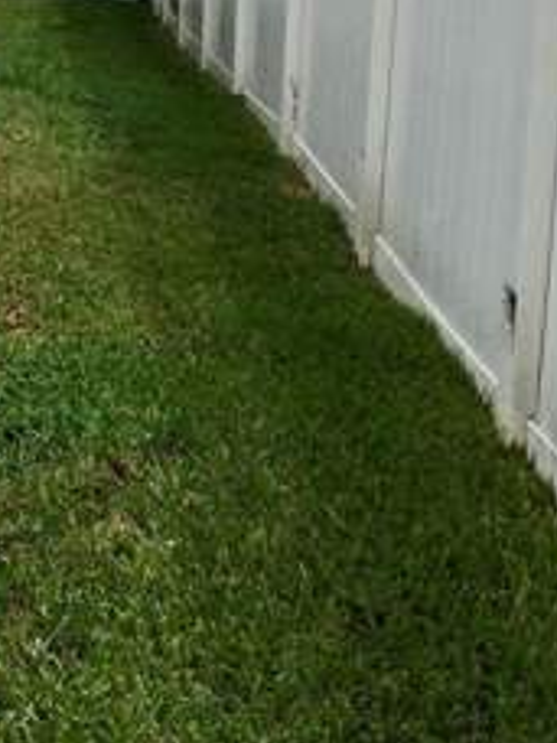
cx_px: 59
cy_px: 42
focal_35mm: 87
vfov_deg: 21.9
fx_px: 1867
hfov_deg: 16.7
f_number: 2.4
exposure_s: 1/1567
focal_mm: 3.3
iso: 25
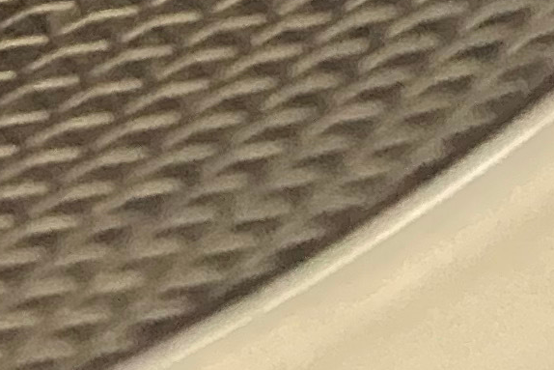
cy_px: -1390
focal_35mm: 190
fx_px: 2924
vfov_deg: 5.6
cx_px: -777
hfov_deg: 9.6
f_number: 1.8
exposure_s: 1/30
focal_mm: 4.25
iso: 1000
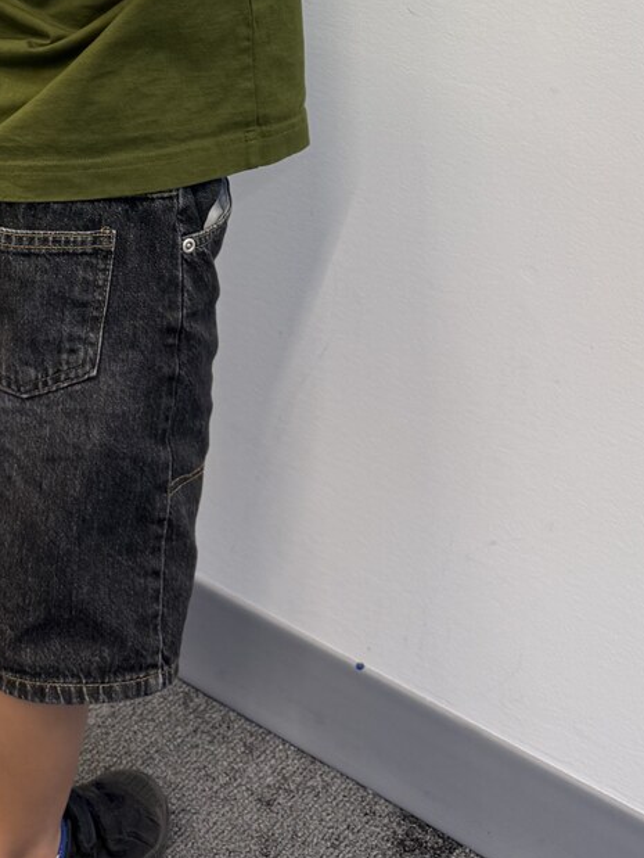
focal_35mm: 62
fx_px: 1536
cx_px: 155
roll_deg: -3.7
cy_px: -123
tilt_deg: -11.8
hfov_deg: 23.4
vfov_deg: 28.0
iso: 100
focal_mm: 6.76
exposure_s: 1/121
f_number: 1.78
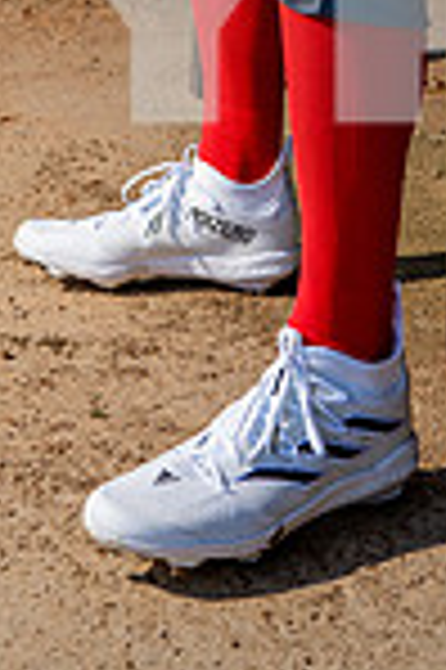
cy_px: -328
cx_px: 293
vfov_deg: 17.4
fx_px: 1974
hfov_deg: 12.9
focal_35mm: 106
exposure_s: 1/250
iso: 200
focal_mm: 35
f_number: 5.6
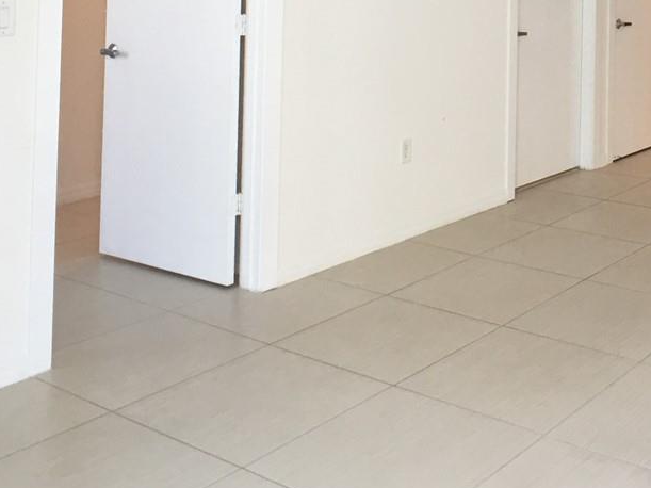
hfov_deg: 24.8
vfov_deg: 18.5
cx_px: 609
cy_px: -68
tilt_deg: +2.3
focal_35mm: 76
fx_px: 1429
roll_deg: -1.6
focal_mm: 4.15
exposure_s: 1/40
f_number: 2.2
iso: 25
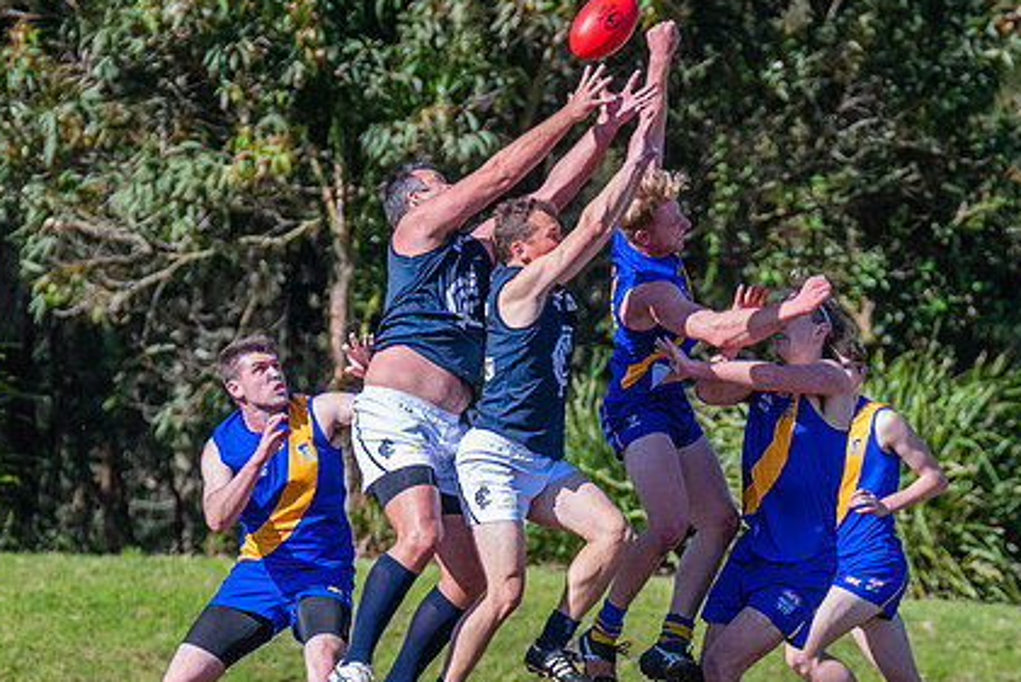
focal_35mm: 951
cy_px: 357
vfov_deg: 1.4
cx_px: 537
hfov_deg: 2.2
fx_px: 26979
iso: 800
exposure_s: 1/2000
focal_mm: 420
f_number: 7.1
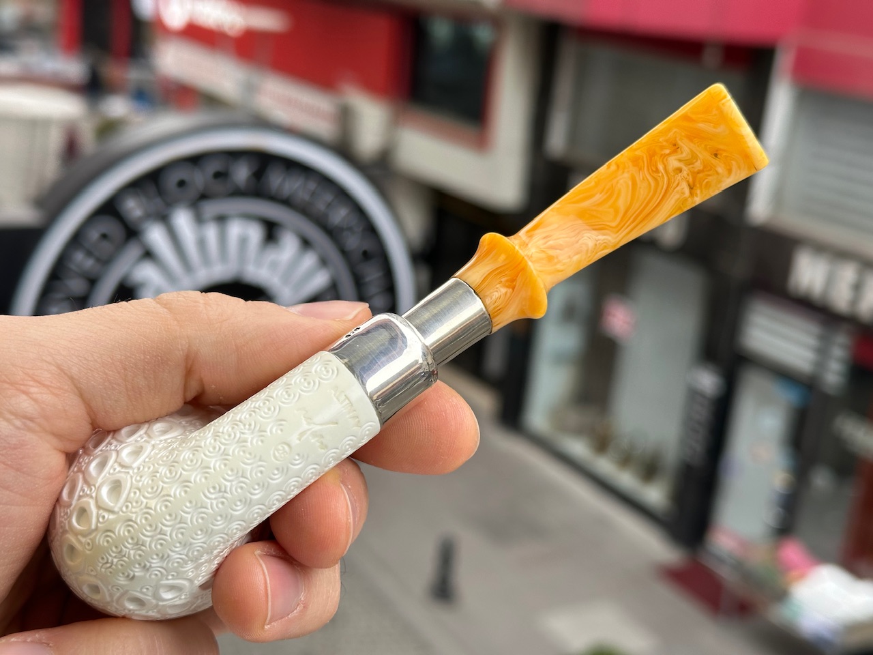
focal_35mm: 48
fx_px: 1211
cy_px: 328
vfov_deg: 30.3
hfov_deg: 39.7
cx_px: 436
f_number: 1.78
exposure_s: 1/208
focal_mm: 6.86
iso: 64
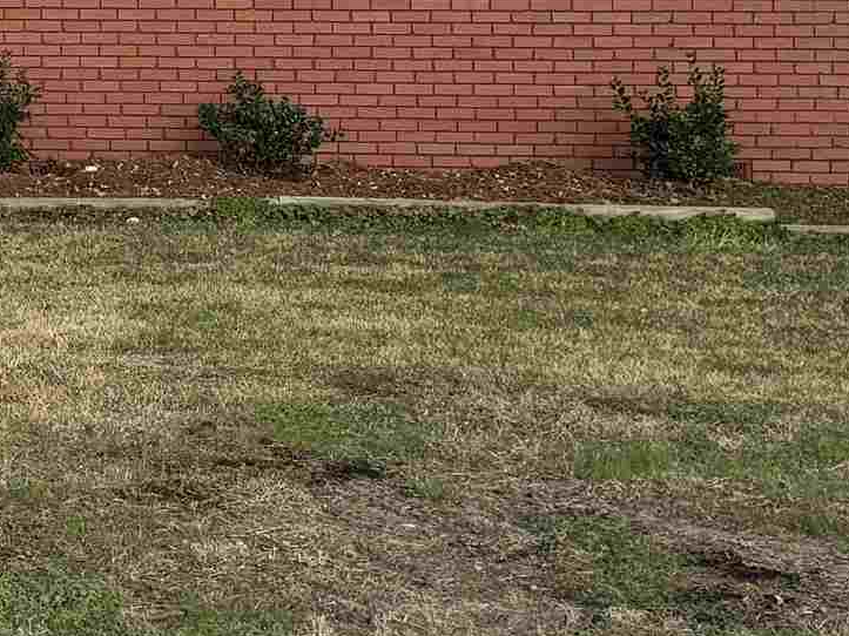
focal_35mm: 102
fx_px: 2501
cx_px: -215
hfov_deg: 18.1
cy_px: -9
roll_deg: -0.8
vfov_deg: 14.3
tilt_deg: -0.2
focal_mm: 6.76
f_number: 1.78
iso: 200
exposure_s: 1/62
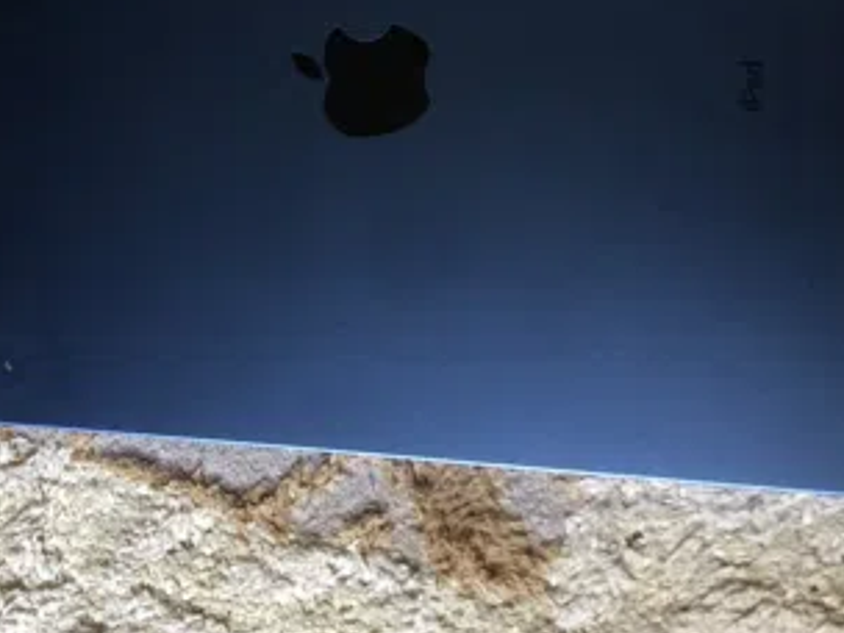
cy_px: 56
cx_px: 303
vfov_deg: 24.1
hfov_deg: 32.5
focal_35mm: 59
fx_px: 1439
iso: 40
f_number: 1.8
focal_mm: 4
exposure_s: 1/17
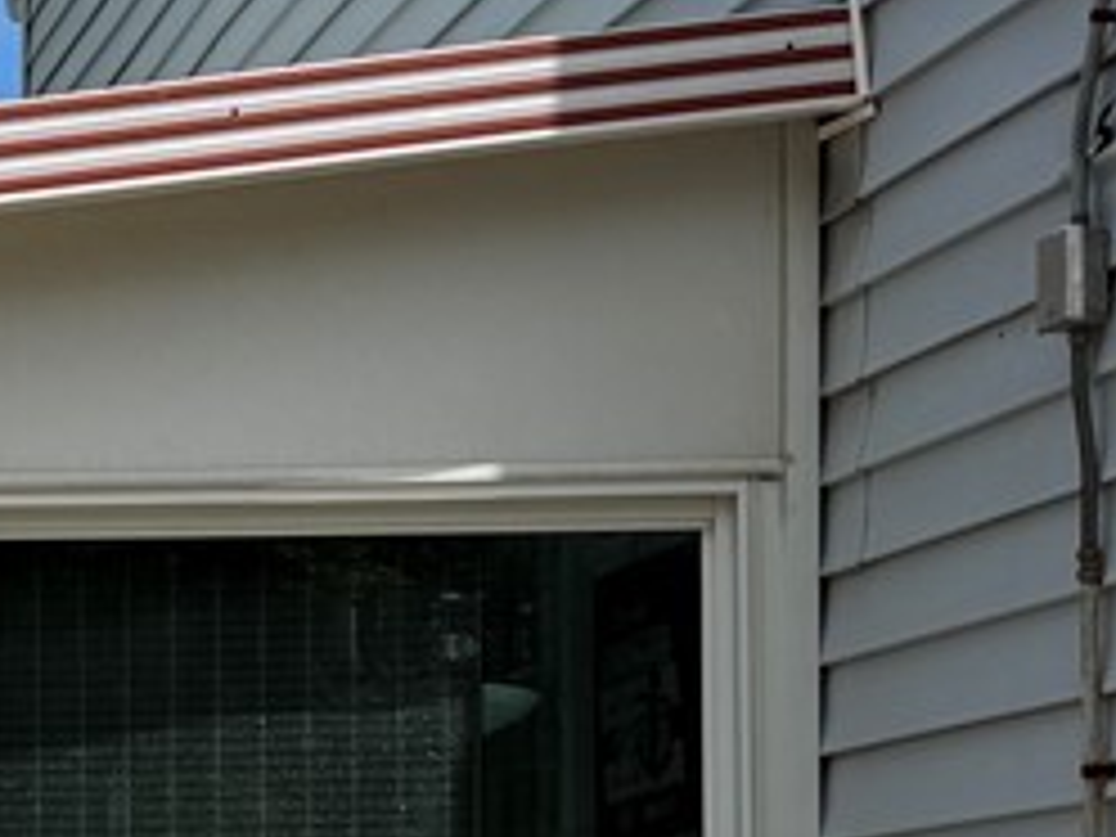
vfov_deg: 14.5
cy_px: 986
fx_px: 3192
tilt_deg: +1.8
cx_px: -333
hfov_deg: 18.5
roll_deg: +0.2
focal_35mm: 99
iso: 80
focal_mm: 6.76
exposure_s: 1/5714
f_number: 1.78
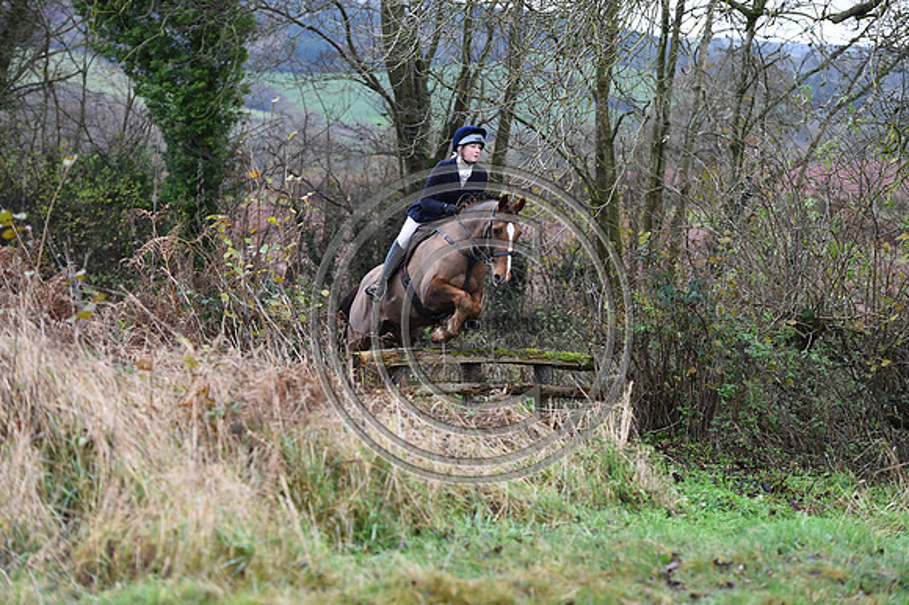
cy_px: 302
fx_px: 2826
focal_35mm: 112
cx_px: 454
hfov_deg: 18.3
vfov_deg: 12.2
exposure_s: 1/1000
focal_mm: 112
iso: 1000
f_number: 3.5
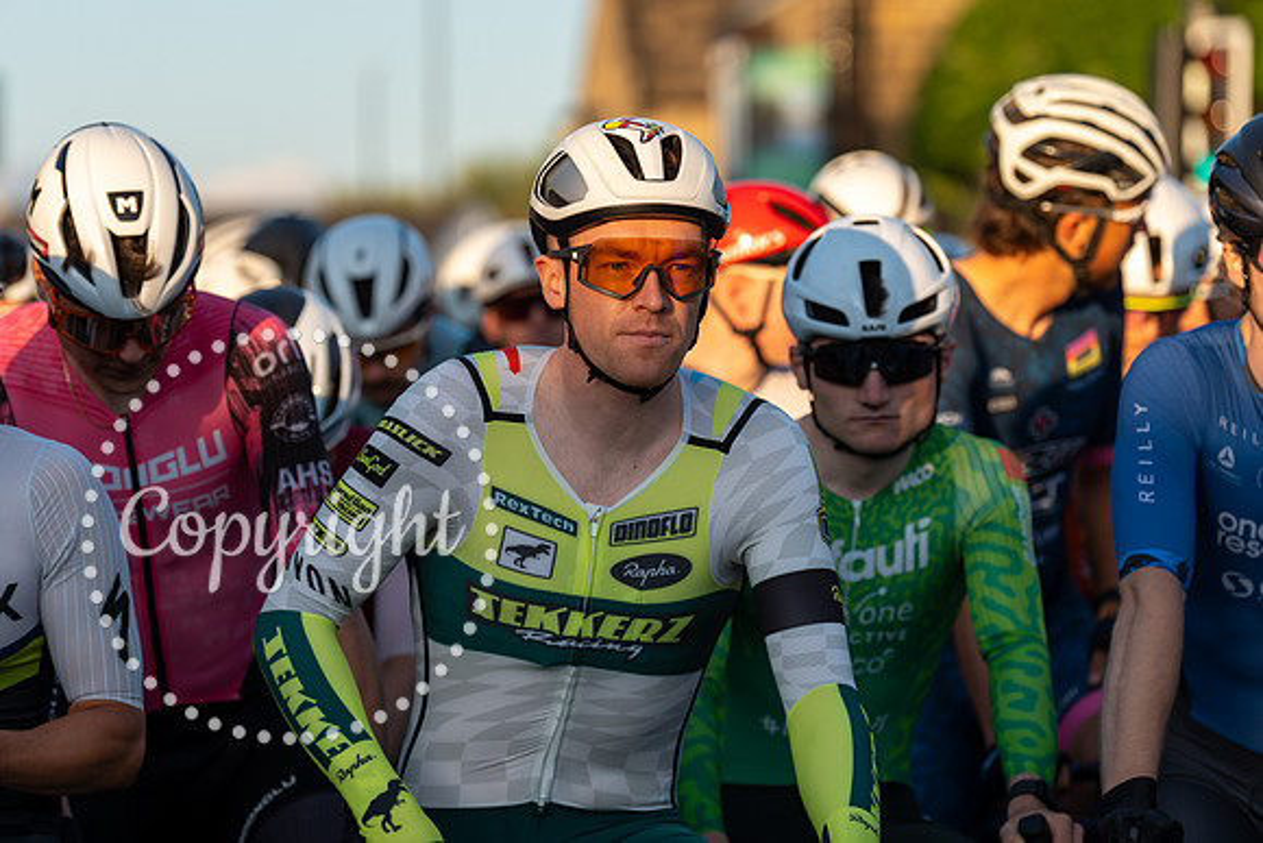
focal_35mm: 159
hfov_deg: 12.9
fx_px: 5567
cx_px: 474
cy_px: 316
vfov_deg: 8.7
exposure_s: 1/800
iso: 125
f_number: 3.2
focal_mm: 127
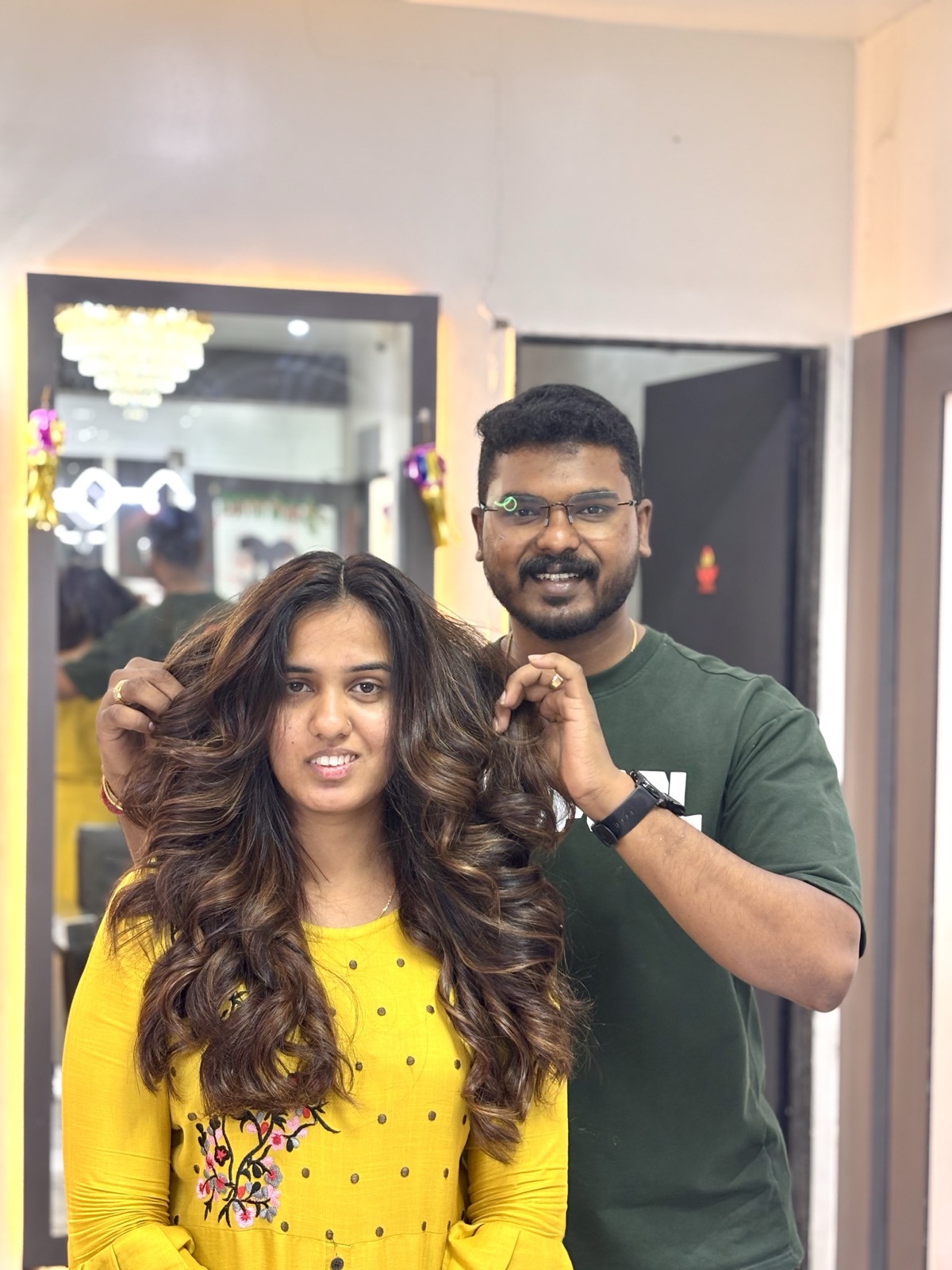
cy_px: 635
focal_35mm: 52
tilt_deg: -2.3
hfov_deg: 28.0
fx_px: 1907
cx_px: 476
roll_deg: -1.9
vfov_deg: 36.8
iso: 100
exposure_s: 1/33
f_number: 1.6
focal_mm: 5.96
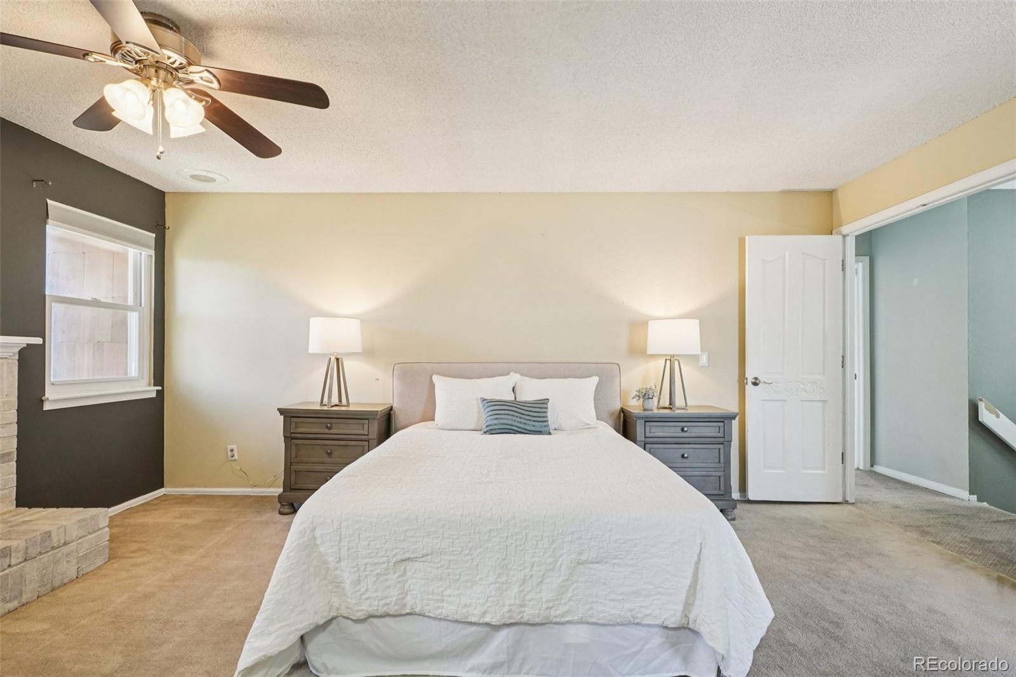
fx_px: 466
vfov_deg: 72.0
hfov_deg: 95.0
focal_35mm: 16
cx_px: 508
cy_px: 338
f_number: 8
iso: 500
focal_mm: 11
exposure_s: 1/20
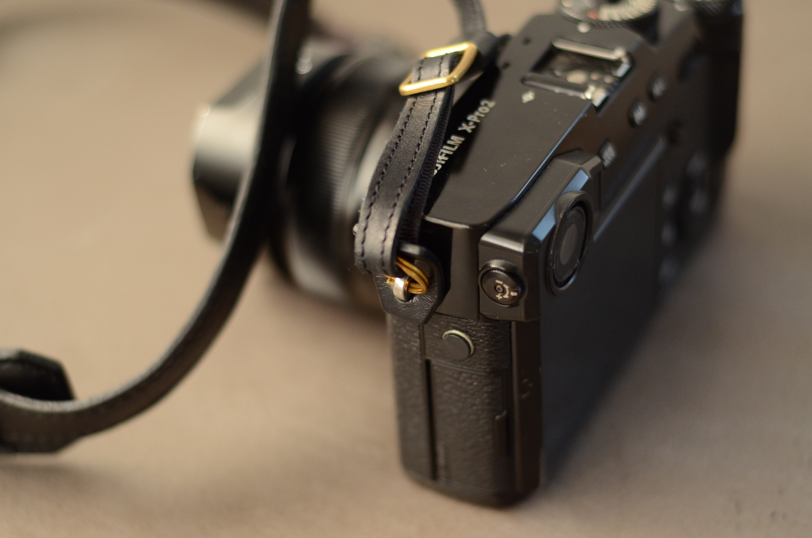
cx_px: 406
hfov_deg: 27.0
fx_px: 1688
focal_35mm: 75
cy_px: 269
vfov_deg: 18.1
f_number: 2.2
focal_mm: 50
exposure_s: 1/800
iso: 1000
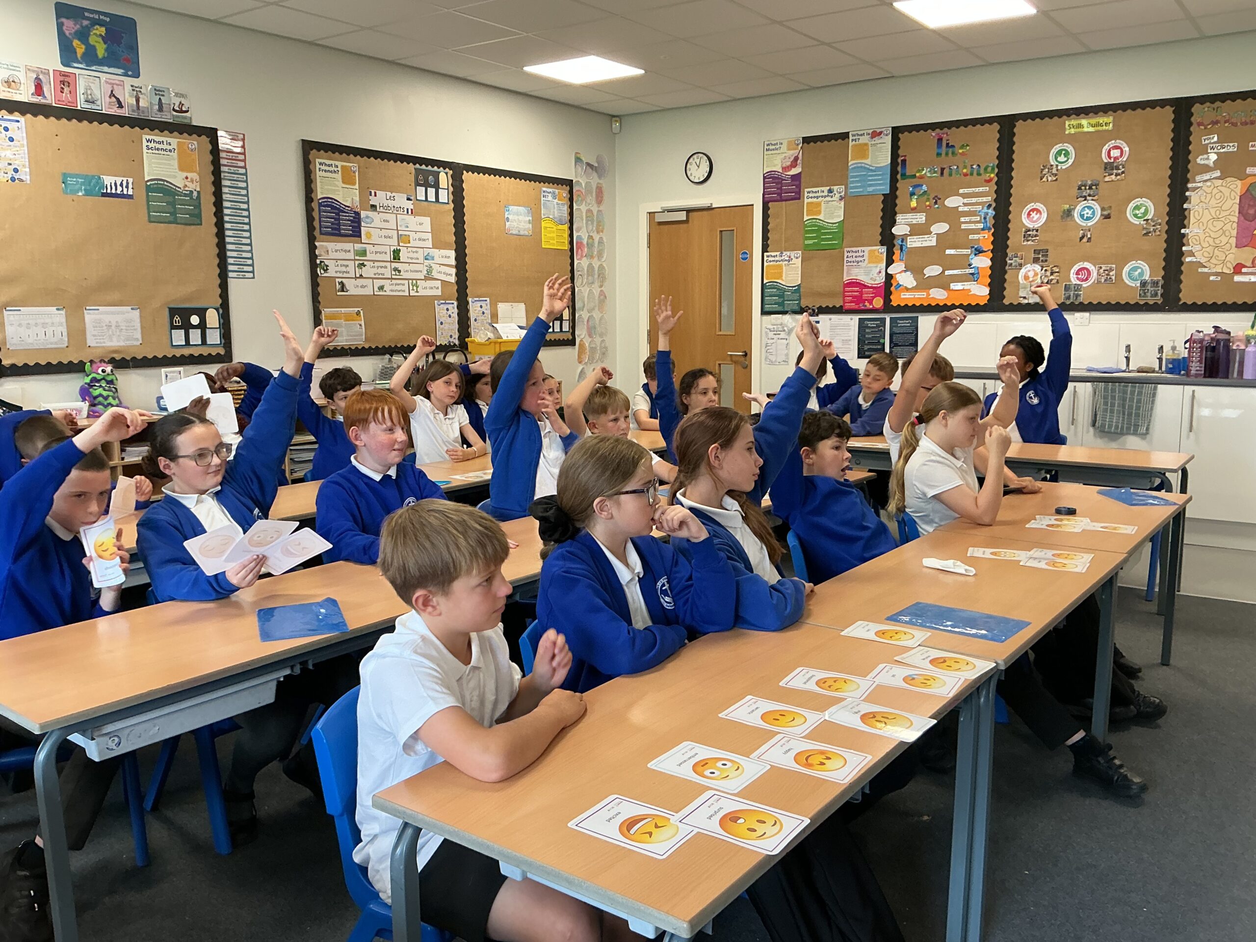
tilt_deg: -9.4
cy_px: 471
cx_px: 628
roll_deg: +0.5
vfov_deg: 48.2
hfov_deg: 61.7
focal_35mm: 29
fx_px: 1052
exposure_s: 1/60
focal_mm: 3
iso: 80
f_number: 1.8
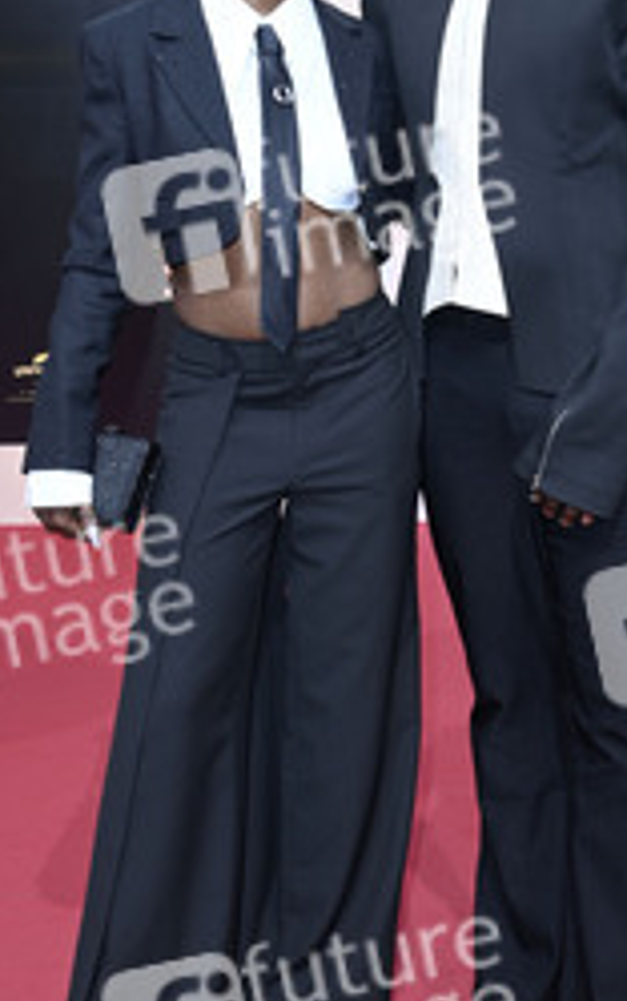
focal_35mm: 85
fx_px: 2320
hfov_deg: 15.4
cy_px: 410
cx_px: 426
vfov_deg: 24.3
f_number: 5.6
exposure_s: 1/250
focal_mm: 52
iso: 400
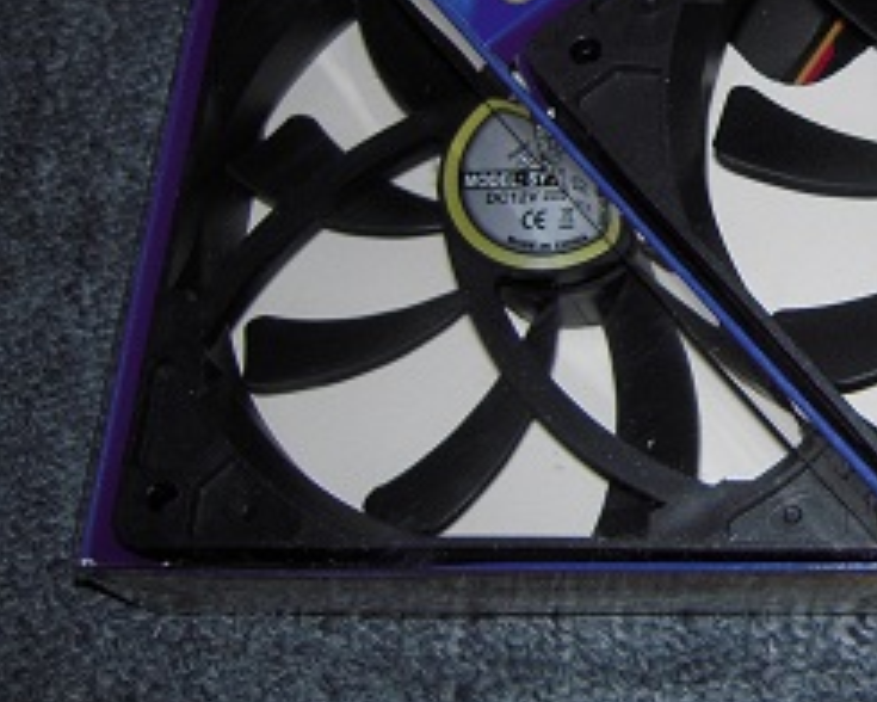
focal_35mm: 67
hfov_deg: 26.2
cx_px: 956
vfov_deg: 22.5
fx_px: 1739
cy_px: 129
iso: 100
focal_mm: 5
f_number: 2.7
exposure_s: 1/25
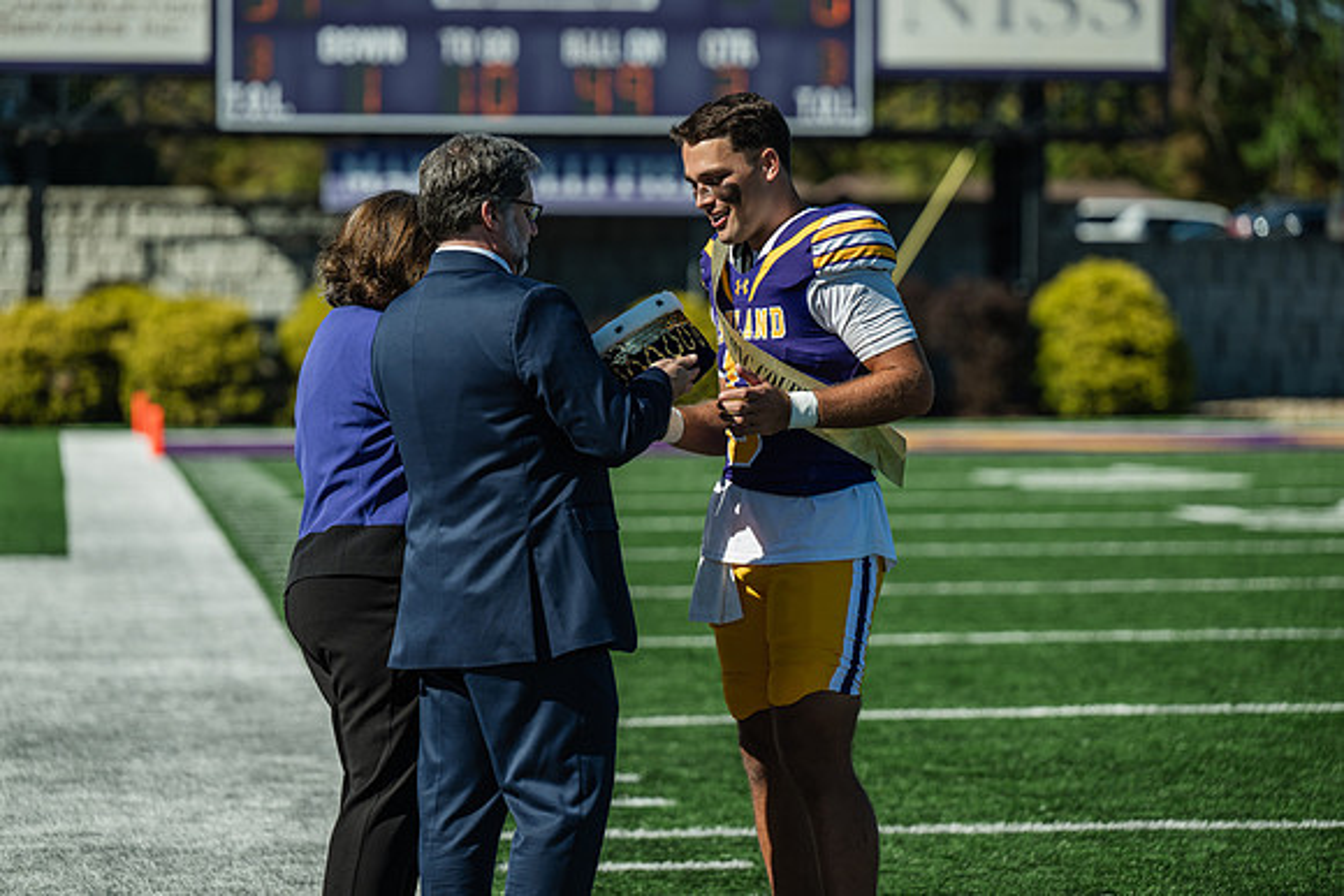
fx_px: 5974
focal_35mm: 160
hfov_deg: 12.8
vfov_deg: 8.6
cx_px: 672
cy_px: 448
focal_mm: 160
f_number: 3.5
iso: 100
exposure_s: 1/1250
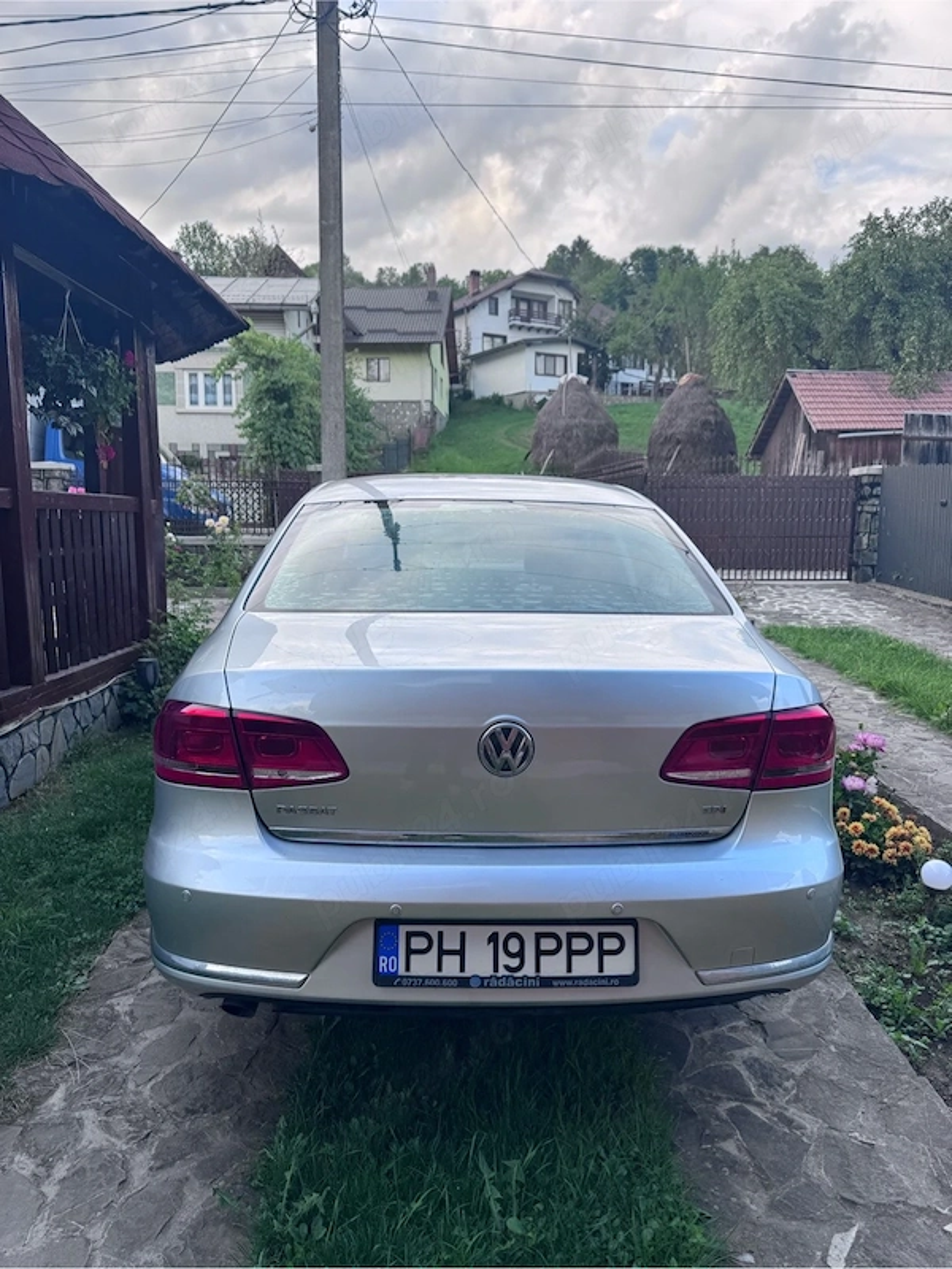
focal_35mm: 24
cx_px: 476
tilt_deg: -5.7
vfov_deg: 71.6
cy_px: 634
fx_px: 880
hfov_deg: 56.8
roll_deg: +0.4
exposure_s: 1/349
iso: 80
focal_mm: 6.76
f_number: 1.78
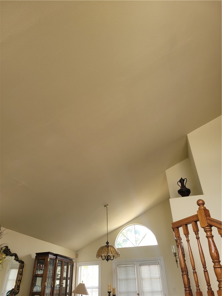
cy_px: 148
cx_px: 111
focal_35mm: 26
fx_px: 222
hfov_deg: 53.1
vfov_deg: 67.3
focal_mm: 5.4
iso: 64
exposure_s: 1/120
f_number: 1.8
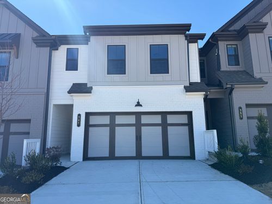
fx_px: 189
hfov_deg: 71.6
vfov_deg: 56.8
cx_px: 136
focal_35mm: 24
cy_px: 102
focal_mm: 6.76
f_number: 1.78
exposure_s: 1/2611
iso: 80
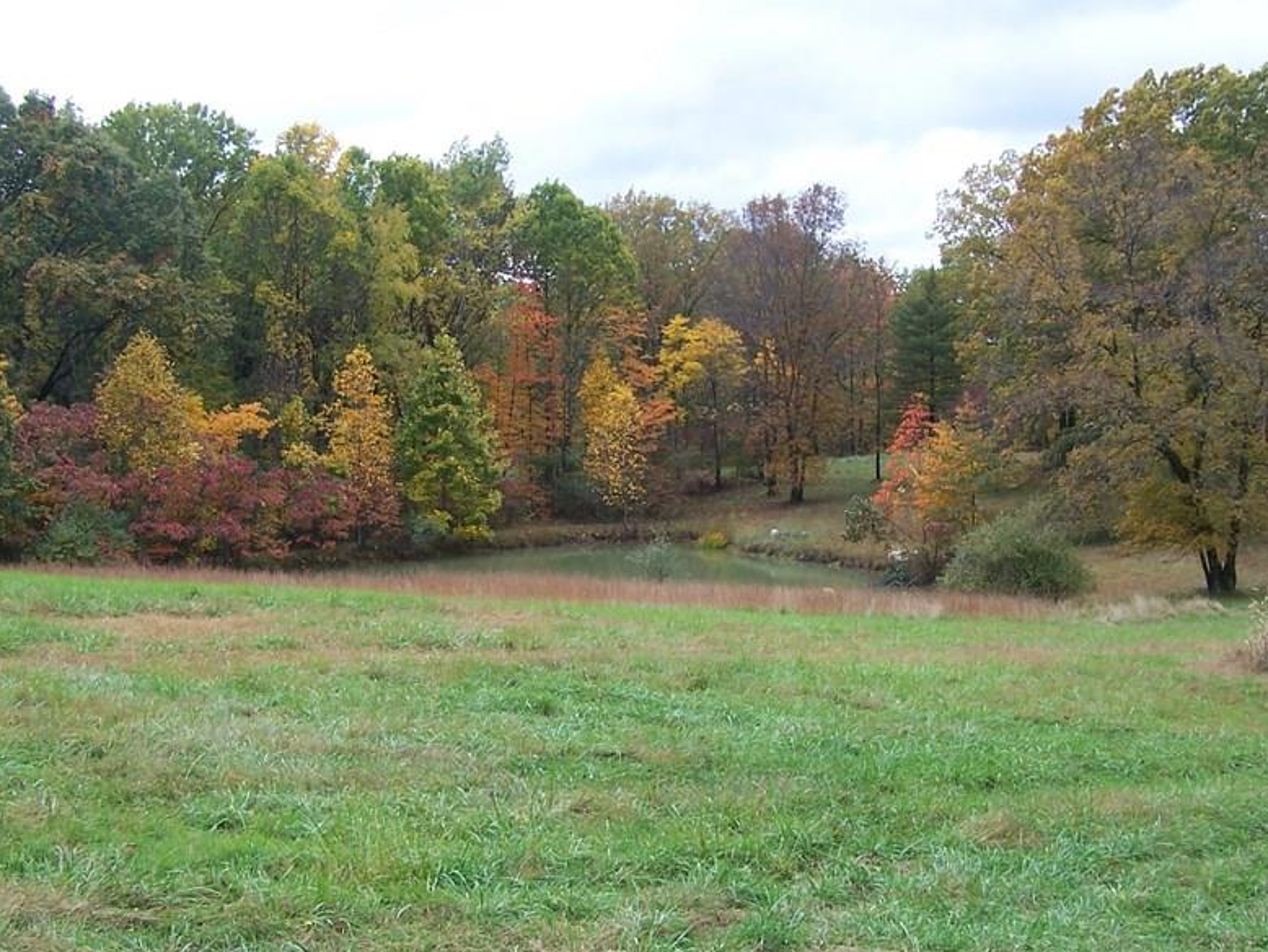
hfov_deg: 38.2
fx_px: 1832
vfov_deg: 29.1
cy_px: 544
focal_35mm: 50
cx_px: 675
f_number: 2.8
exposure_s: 1/350
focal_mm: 6.3
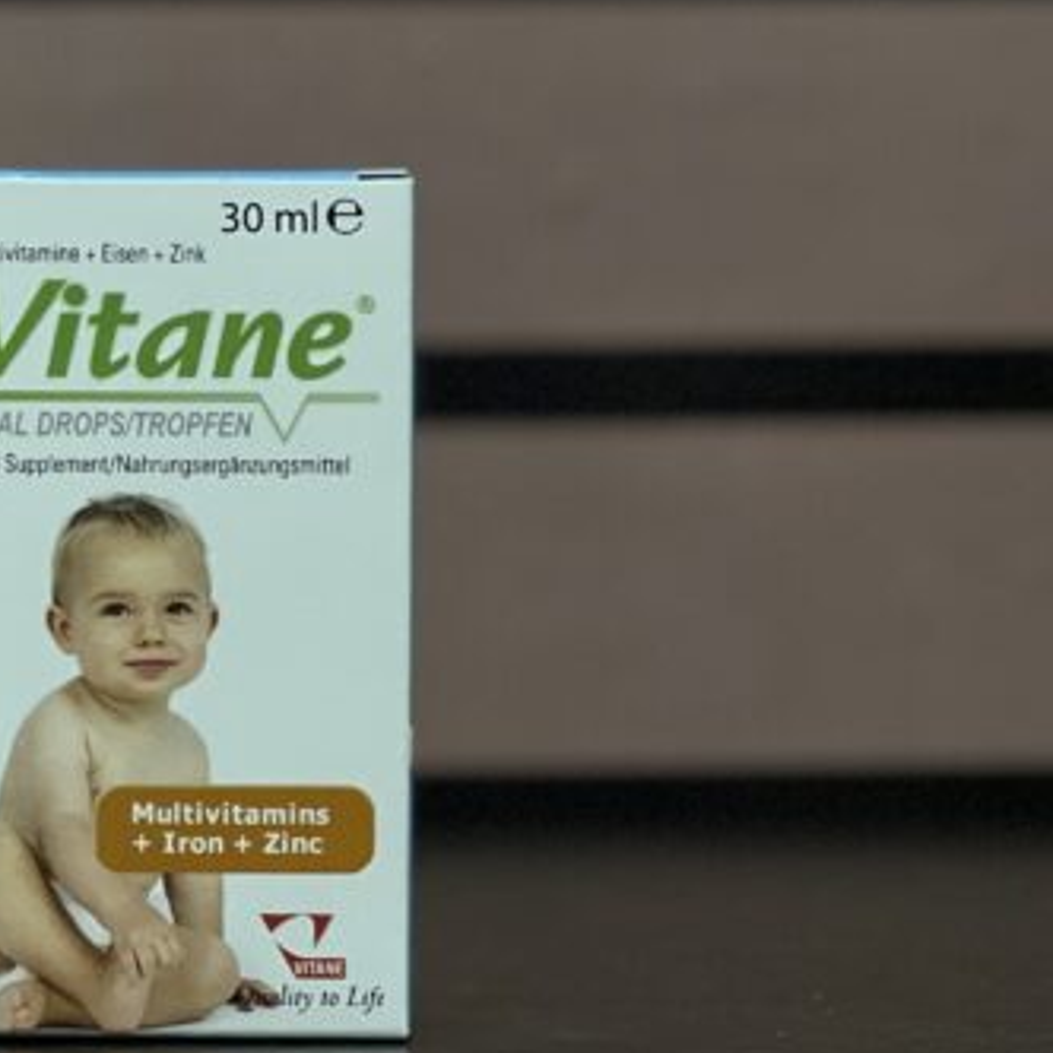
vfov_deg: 14.2
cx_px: 181
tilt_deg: +1.7
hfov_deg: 14.1
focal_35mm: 123
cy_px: 368
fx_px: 4233
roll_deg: +0.6
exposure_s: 1/40
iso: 320
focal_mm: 9
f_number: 2.8
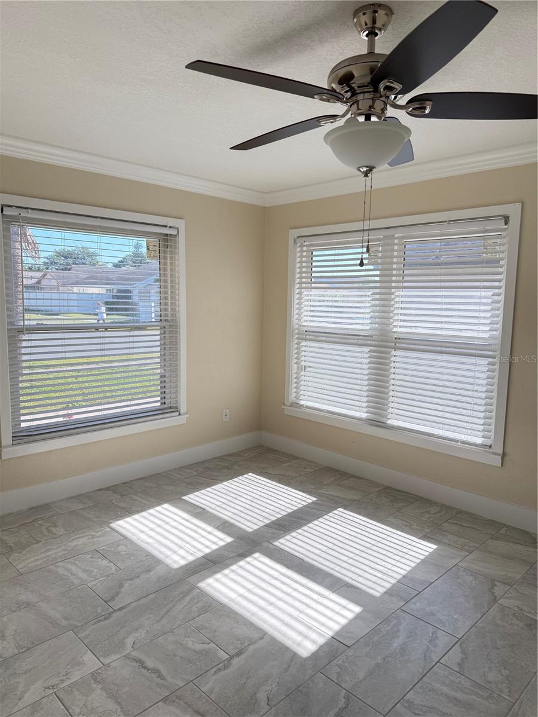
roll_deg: -1.9
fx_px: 497
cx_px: 269
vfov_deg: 71.6
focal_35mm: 24
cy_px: 358
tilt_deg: -6.3
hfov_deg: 56.8
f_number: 1.78
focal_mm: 6.76
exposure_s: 1/822
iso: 100
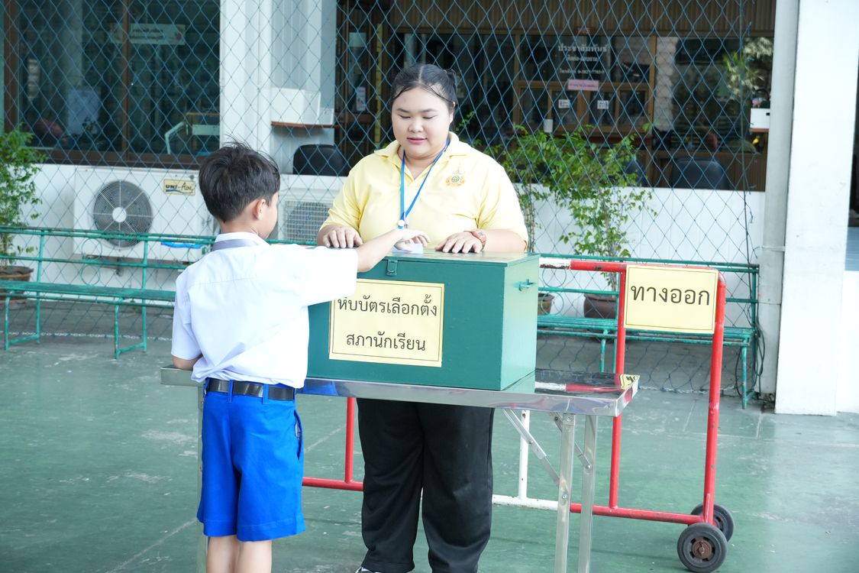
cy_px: 286
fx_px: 1539
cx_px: 430
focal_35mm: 64
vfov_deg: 21.1
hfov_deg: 31.2
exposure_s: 1/250
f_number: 5
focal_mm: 43
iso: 2000
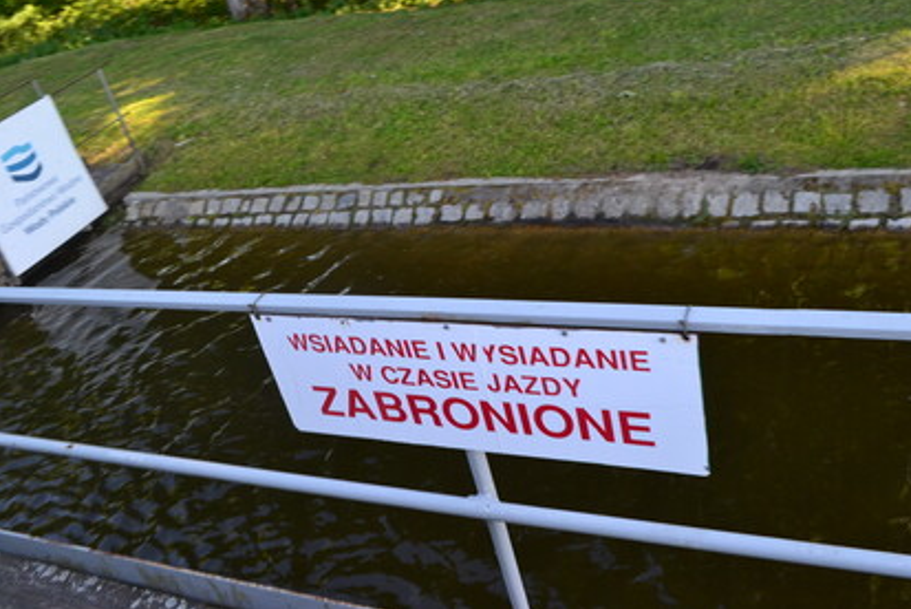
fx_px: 861
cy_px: 300
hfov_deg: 55.8
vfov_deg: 38.9
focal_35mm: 34
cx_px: 468
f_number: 8
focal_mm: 22
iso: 500
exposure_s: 1/60
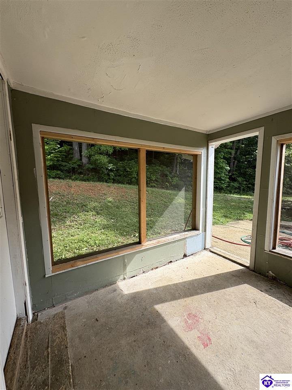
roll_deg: +0.5
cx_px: 146
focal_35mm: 14
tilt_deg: -5.0
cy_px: 195
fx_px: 157
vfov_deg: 102.1
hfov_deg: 85.7
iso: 50
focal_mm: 2.22
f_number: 2.2
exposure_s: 1/485
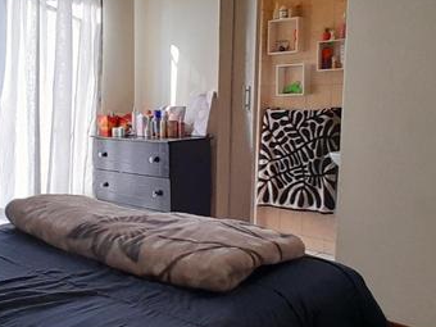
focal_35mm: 40
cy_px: 168
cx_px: 128
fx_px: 504
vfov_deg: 36.0
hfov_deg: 45.7
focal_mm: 1.46
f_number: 2.2
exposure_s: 1/50
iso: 100
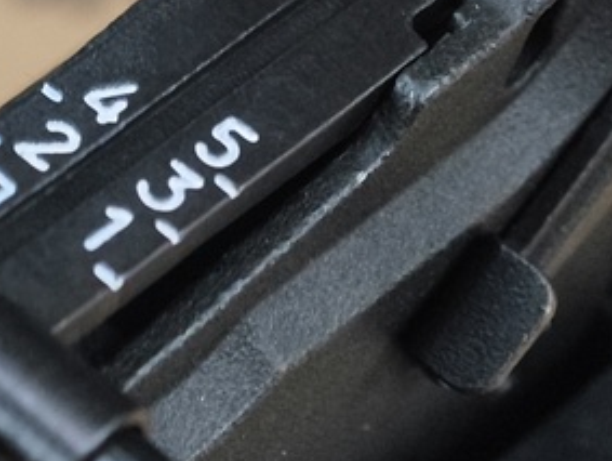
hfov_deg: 5.5
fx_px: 6373
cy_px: 63
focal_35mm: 360
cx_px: 54
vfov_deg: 4.1
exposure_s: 1/30
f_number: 2.67
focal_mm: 22.48
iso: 989
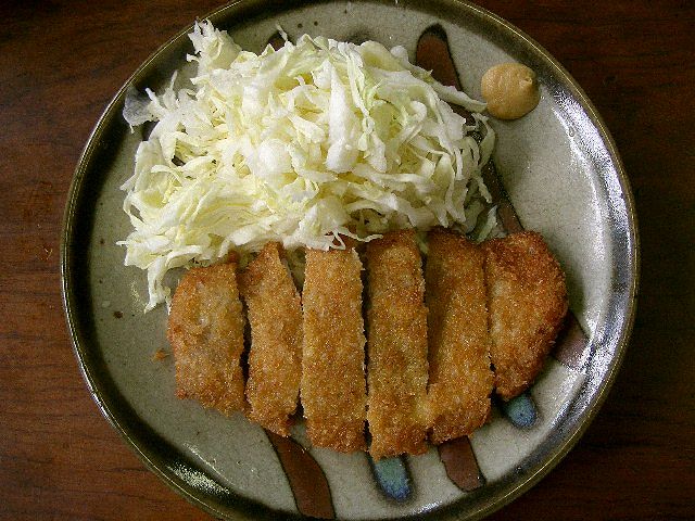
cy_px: 260
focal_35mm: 39
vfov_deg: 36.8
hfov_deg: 47.9
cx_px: 348
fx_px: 783
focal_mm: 8
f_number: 2.8
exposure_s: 1/125
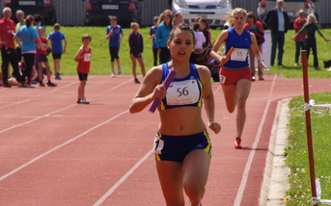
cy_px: 128
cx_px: 183
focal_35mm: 602
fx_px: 5428
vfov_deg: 2.2
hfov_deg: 3.5
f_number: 13
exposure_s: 1/160
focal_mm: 250
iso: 100
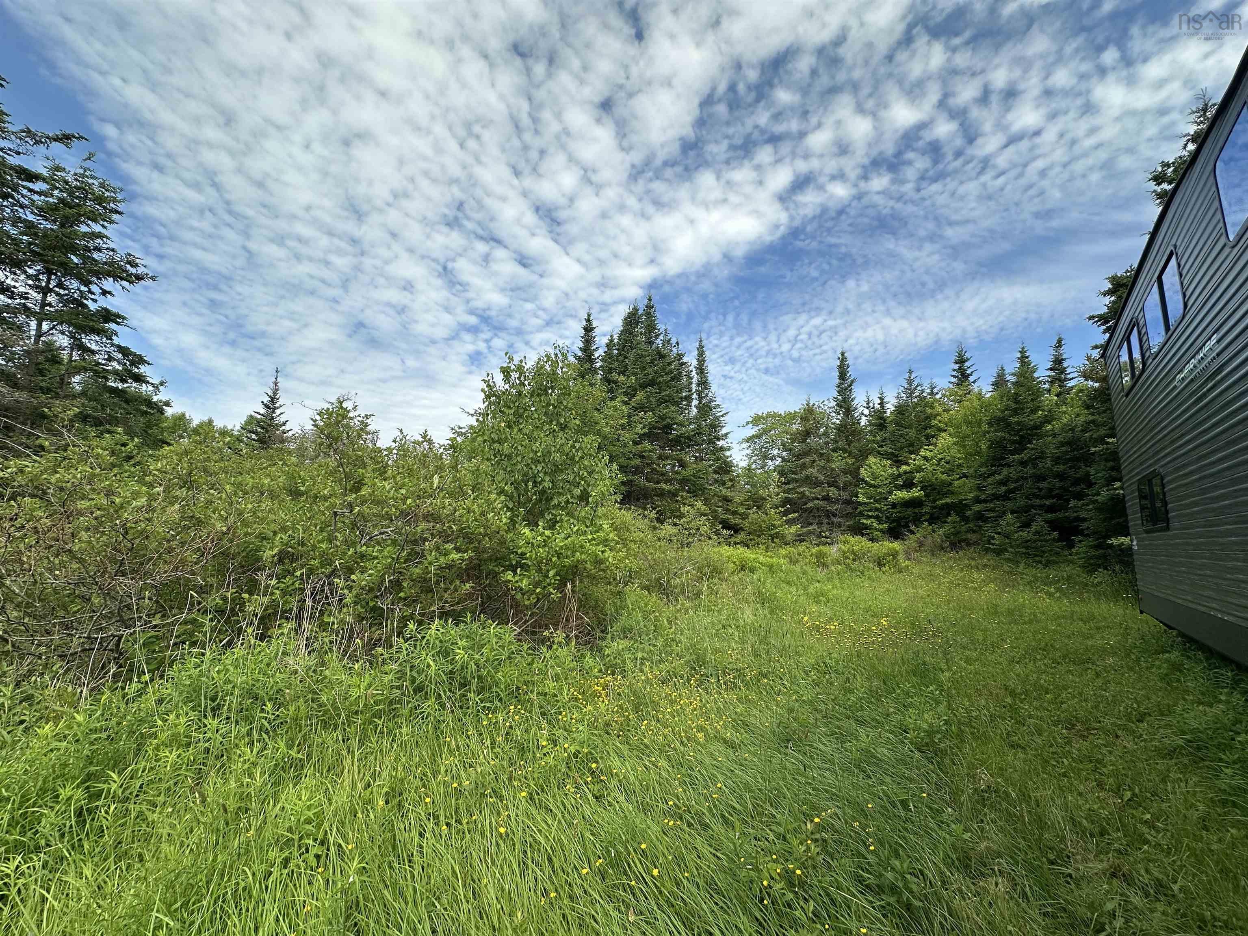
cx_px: 624
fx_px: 505
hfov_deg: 102.1
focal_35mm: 14
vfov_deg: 85.7
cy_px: 468
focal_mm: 2.22
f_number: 2.2
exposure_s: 1/1350
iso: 50
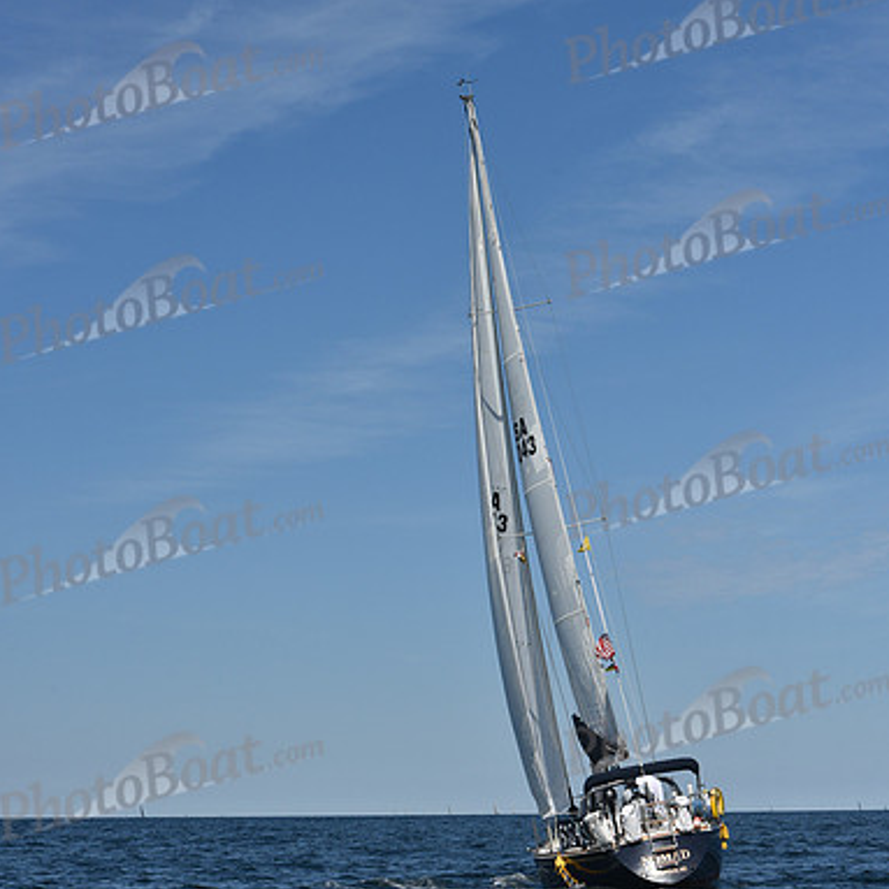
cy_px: 392
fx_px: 2615
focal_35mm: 90
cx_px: 444
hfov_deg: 19.3
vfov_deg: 19.3
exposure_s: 1/1600
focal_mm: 70
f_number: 9
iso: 250
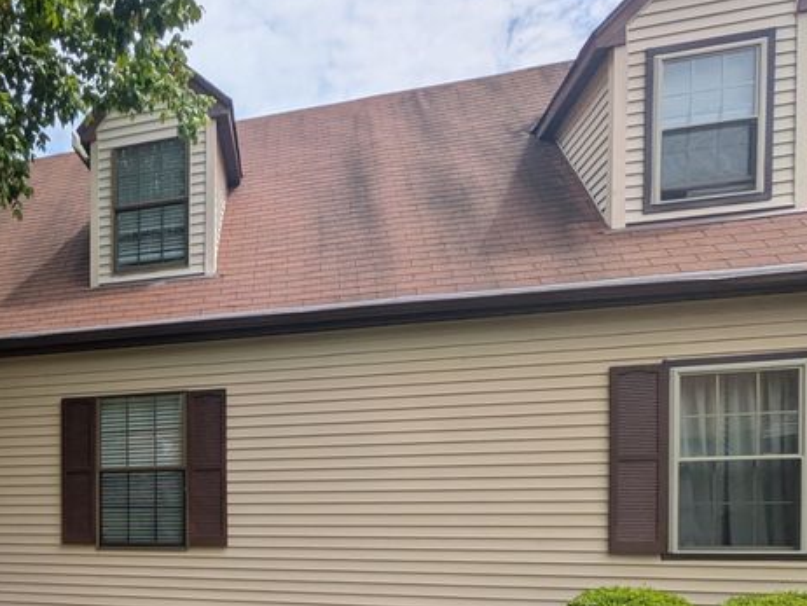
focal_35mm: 31
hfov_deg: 49.8
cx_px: 38
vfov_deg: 42.4
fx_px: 723
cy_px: 523
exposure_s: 1/1887
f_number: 2.2
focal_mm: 1.83
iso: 46
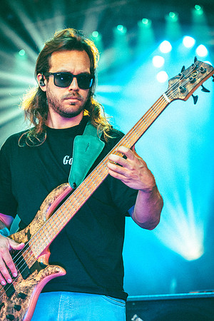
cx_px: 107
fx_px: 874
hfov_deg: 14.0
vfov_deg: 20.8
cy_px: 160
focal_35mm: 98
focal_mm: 98
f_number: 4
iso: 800
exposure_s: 1/500
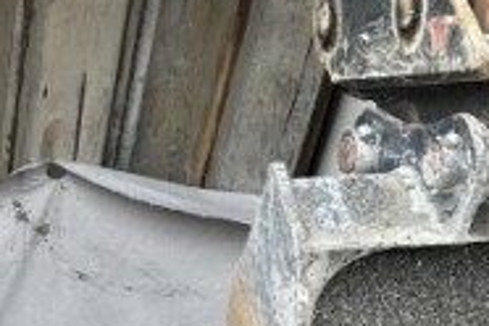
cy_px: 536
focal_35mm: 121
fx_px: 1643
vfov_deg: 10.8
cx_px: 80
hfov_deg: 16.8
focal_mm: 6.86
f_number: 1.78
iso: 64
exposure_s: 1/192
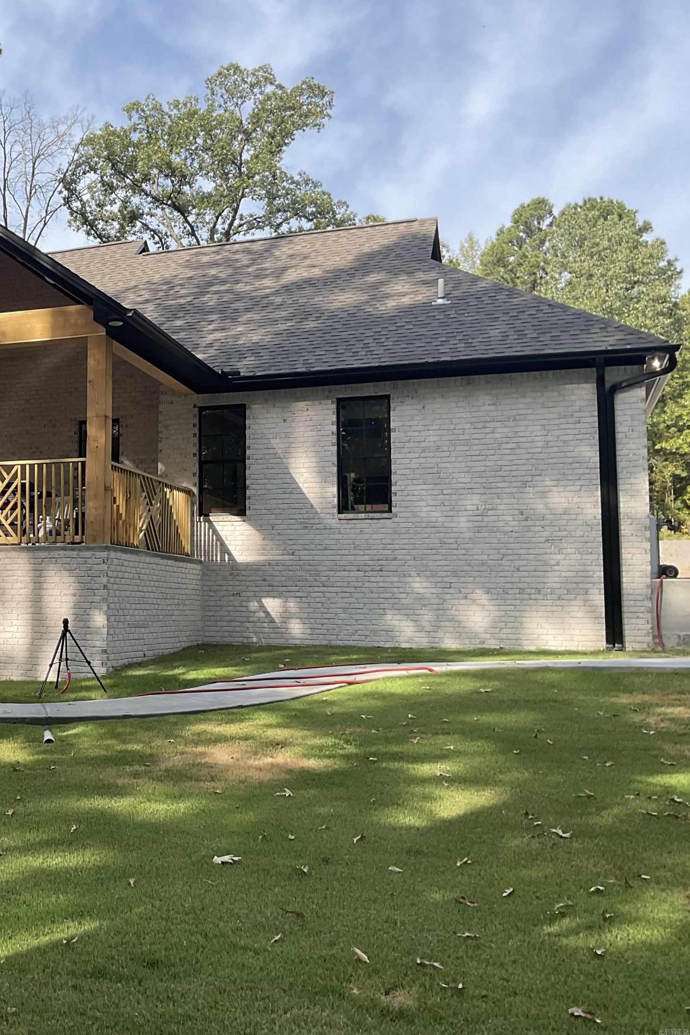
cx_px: 2
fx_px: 1178
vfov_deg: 47.4
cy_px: 510
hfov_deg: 30.4
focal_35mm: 41
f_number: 1.8
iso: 16
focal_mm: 3
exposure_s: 1/509
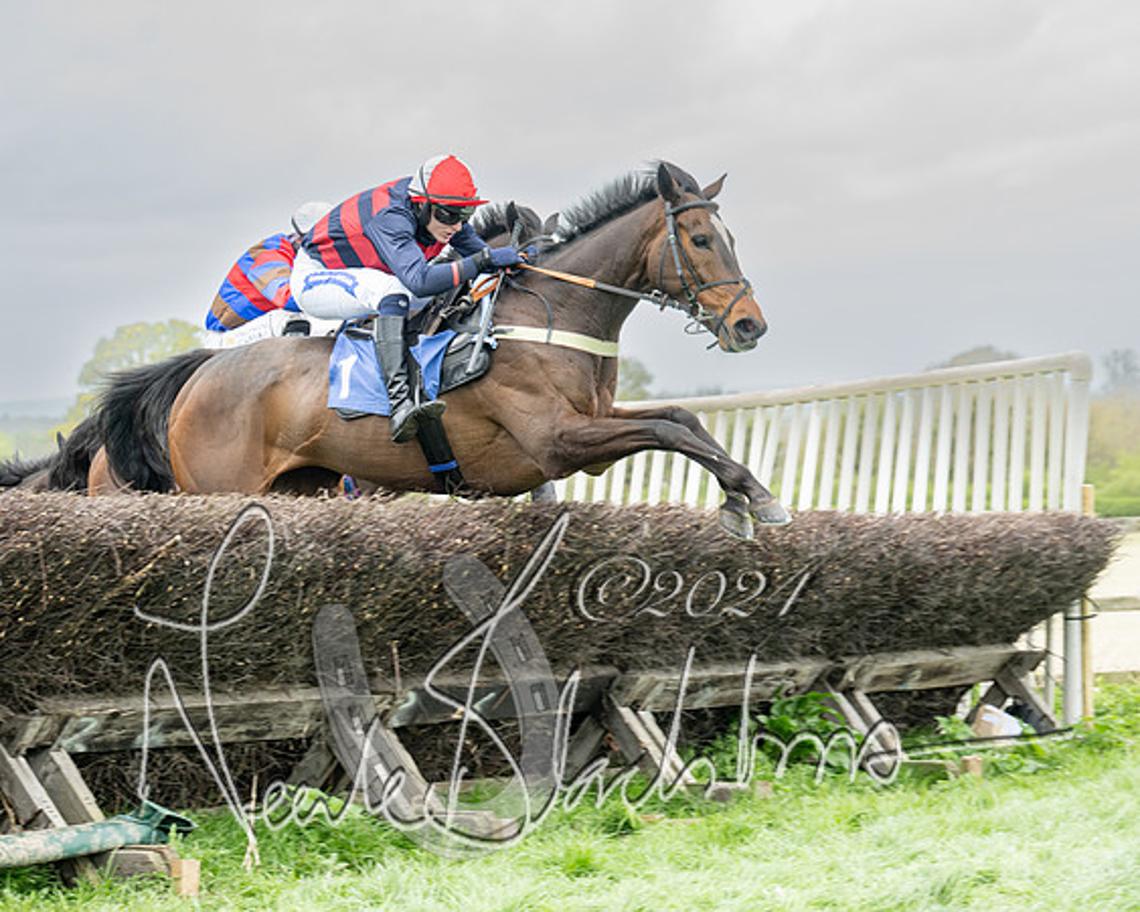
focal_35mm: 117
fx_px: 3960
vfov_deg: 13.1
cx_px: 514
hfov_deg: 16.4
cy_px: 512
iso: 400
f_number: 5
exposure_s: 1/500
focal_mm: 87
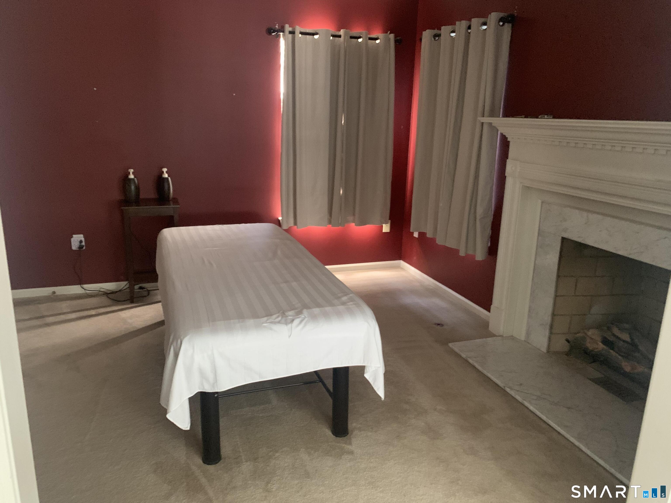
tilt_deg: -14.1
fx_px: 504
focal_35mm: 26
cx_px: 336
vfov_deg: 53.1
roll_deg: -1.8
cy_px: 252
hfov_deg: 67.3
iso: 640
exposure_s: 1/30
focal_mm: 4.25
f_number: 1.8
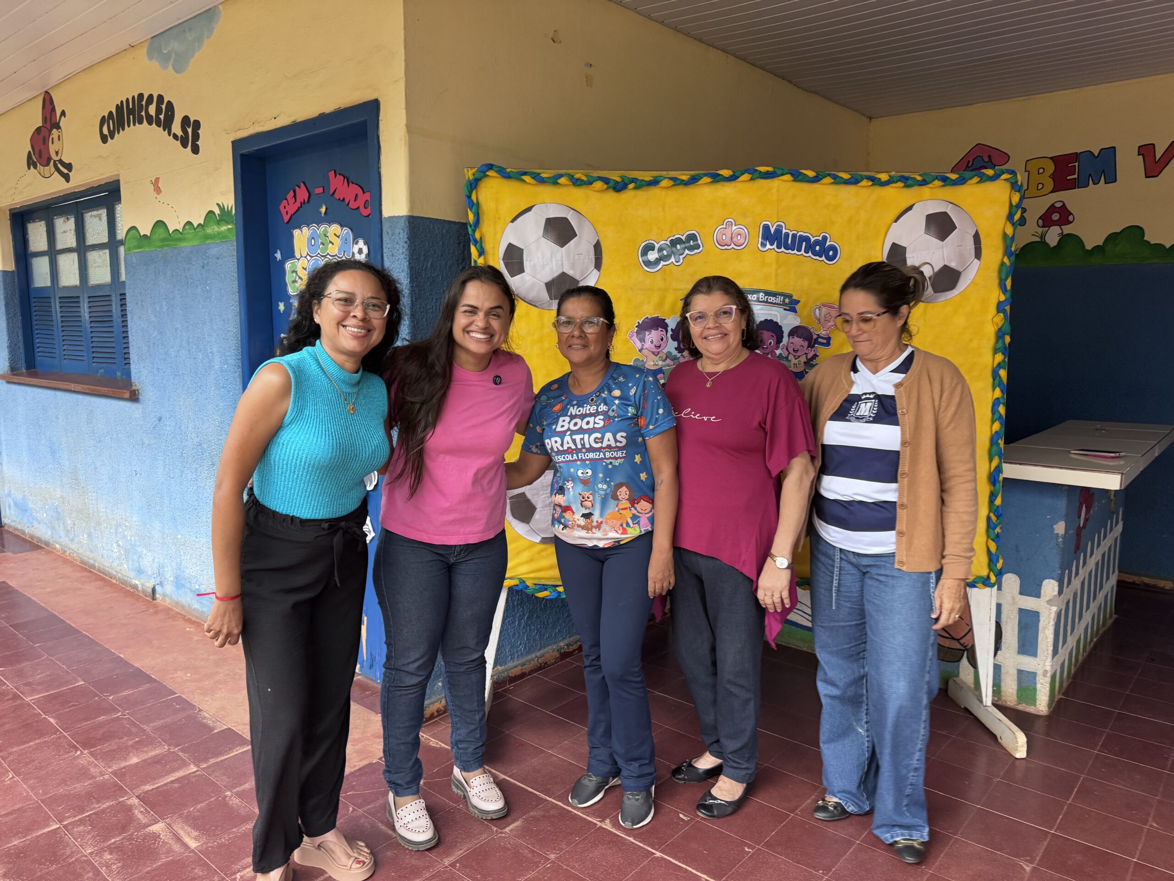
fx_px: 814
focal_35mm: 24
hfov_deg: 71.6
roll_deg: -0.3
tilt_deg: -7.8
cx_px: 587
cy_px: 440
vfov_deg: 56.8
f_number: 1.78
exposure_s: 1/64
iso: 200
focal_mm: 6.76
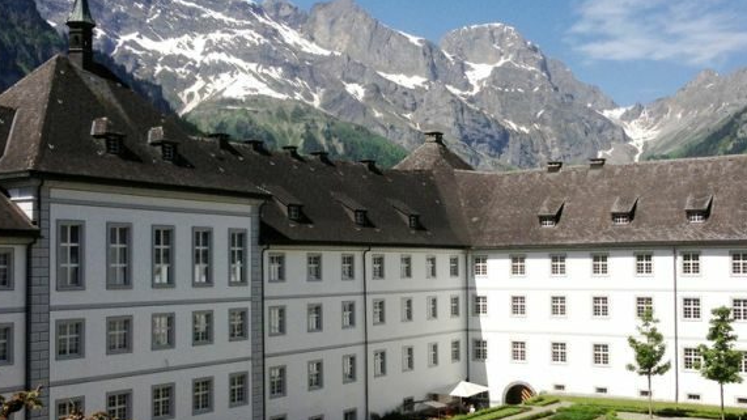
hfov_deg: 43.6
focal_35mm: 47
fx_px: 931
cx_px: 432
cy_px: 238
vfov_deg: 25.4
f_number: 2.4
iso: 50
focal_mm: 4.13
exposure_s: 1/2584
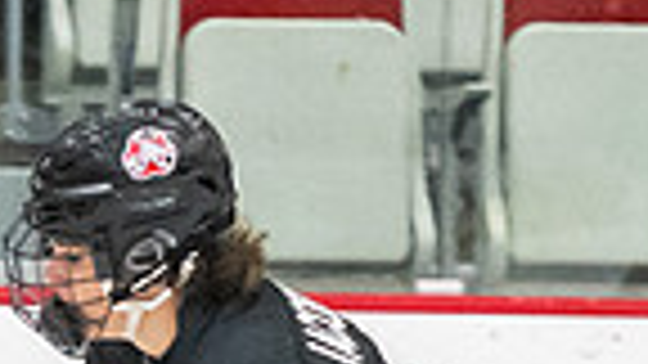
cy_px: 754
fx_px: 18505
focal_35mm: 1077
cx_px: -15
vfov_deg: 1.1
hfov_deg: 2.0
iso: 3200
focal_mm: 112
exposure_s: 1/640
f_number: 2.8
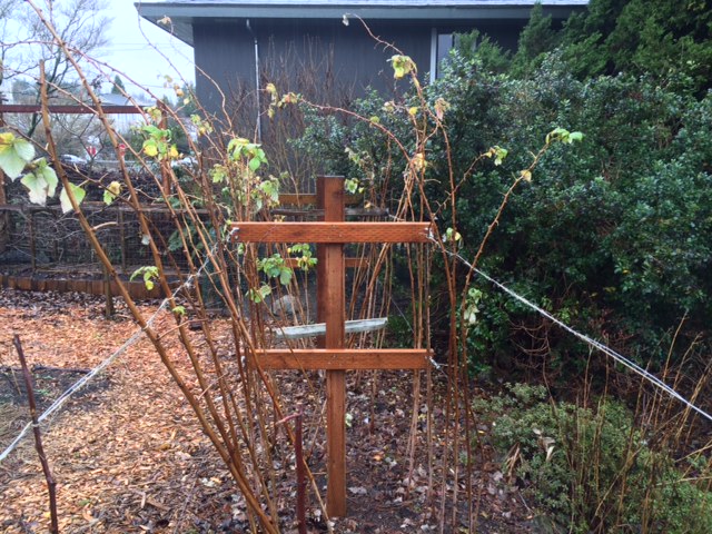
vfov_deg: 46.8
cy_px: 267
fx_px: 617
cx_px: 356
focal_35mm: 30
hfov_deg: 60.0
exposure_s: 1/40
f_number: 2.2
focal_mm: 4.12
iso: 40
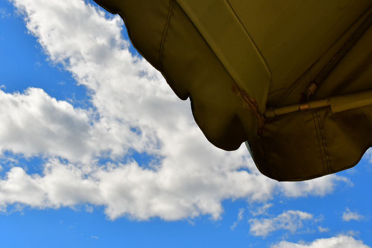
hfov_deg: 31.9
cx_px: 186
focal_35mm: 63
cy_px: 124
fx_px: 651
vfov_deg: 21.6
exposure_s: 1/200
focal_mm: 42
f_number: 16
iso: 200
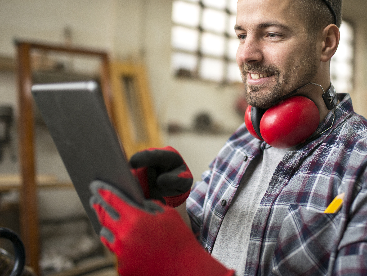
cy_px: 111
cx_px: 256
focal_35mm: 49
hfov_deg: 38.3
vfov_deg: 29.6
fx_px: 519
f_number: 1.4
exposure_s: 1/400
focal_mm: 35
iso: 640
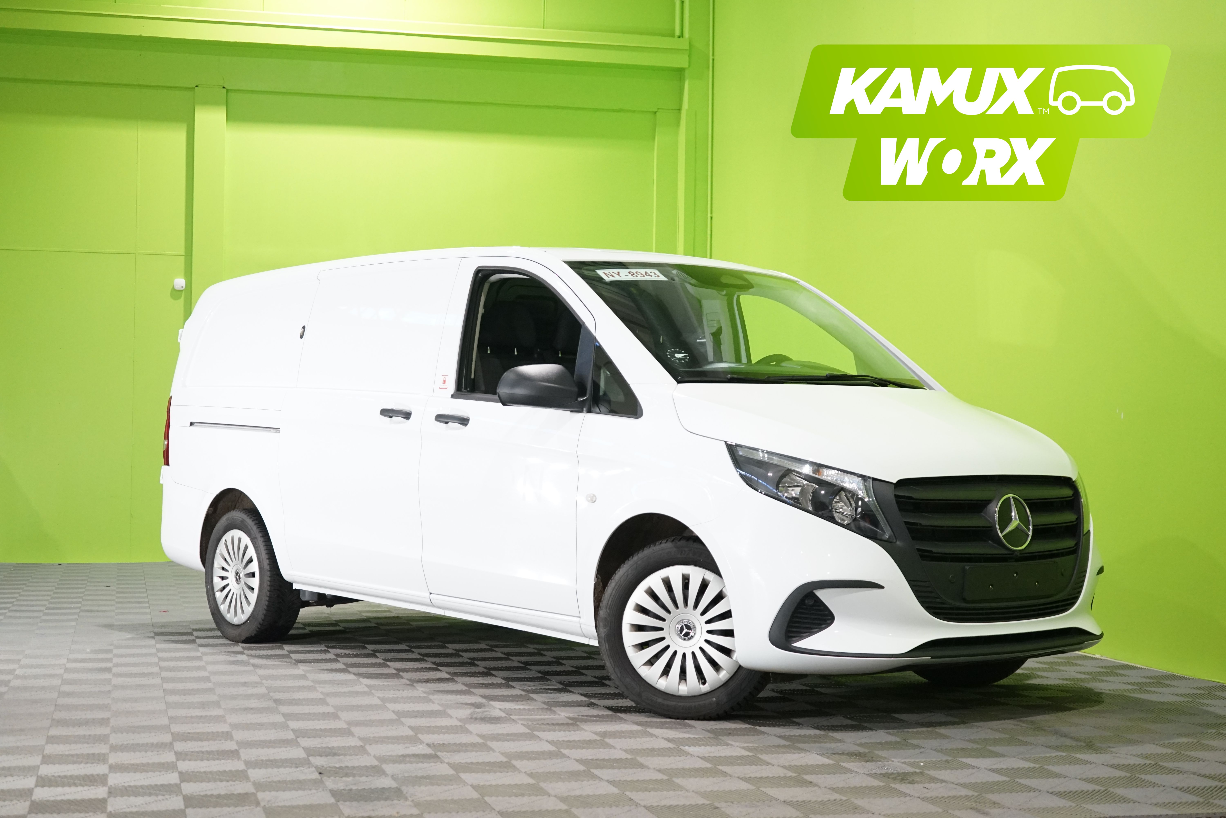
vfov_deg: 25.5
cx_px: 613
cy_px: 409
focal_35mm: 53
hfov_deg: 37.5
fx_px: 1805
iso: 2500
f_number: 5
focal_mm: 53
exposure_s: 1/125
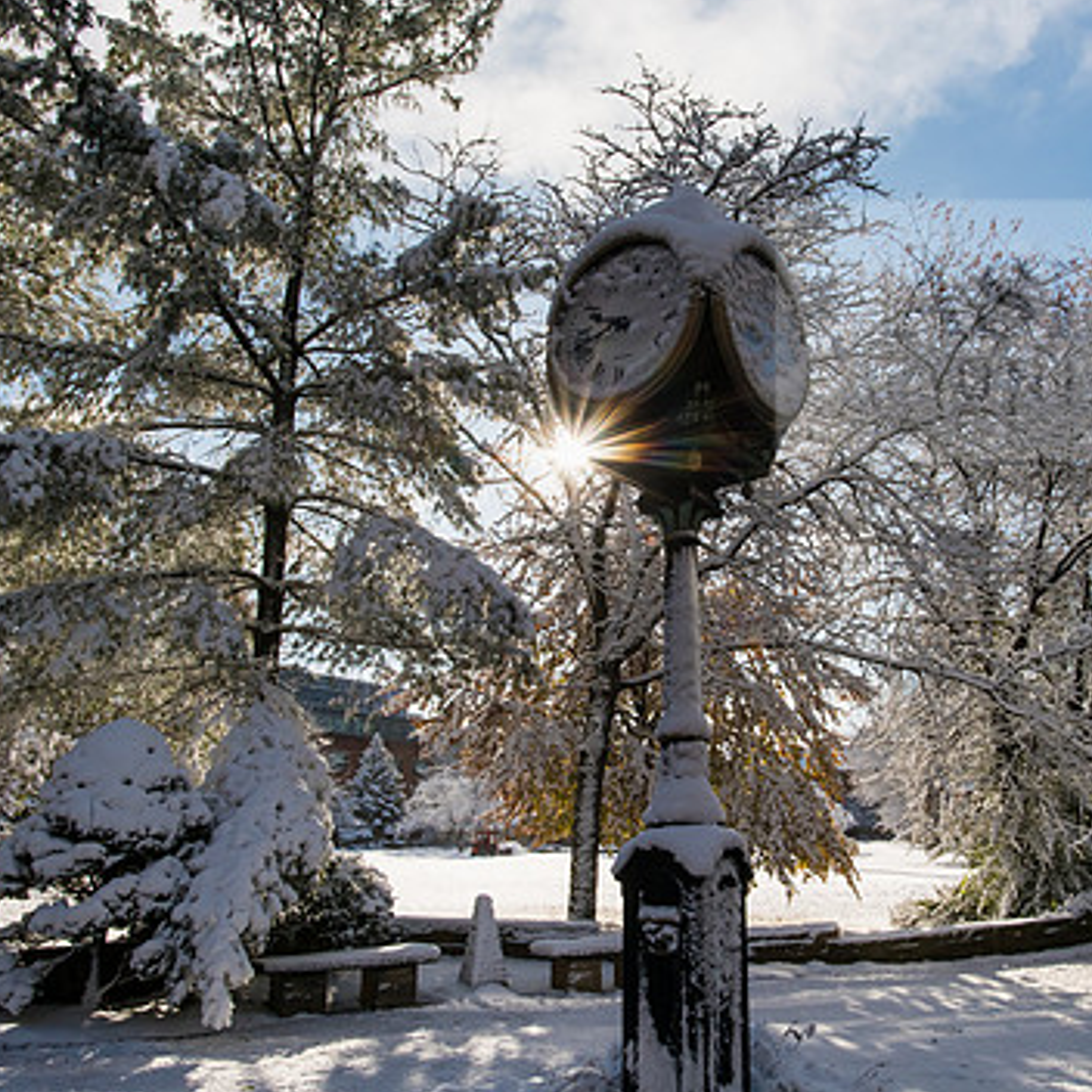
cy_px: 575
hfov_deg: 56.6
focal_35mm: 28
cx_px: 682
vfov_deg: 57.3
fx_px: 999
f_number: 22
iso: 320
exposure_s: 1/125
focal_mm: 20
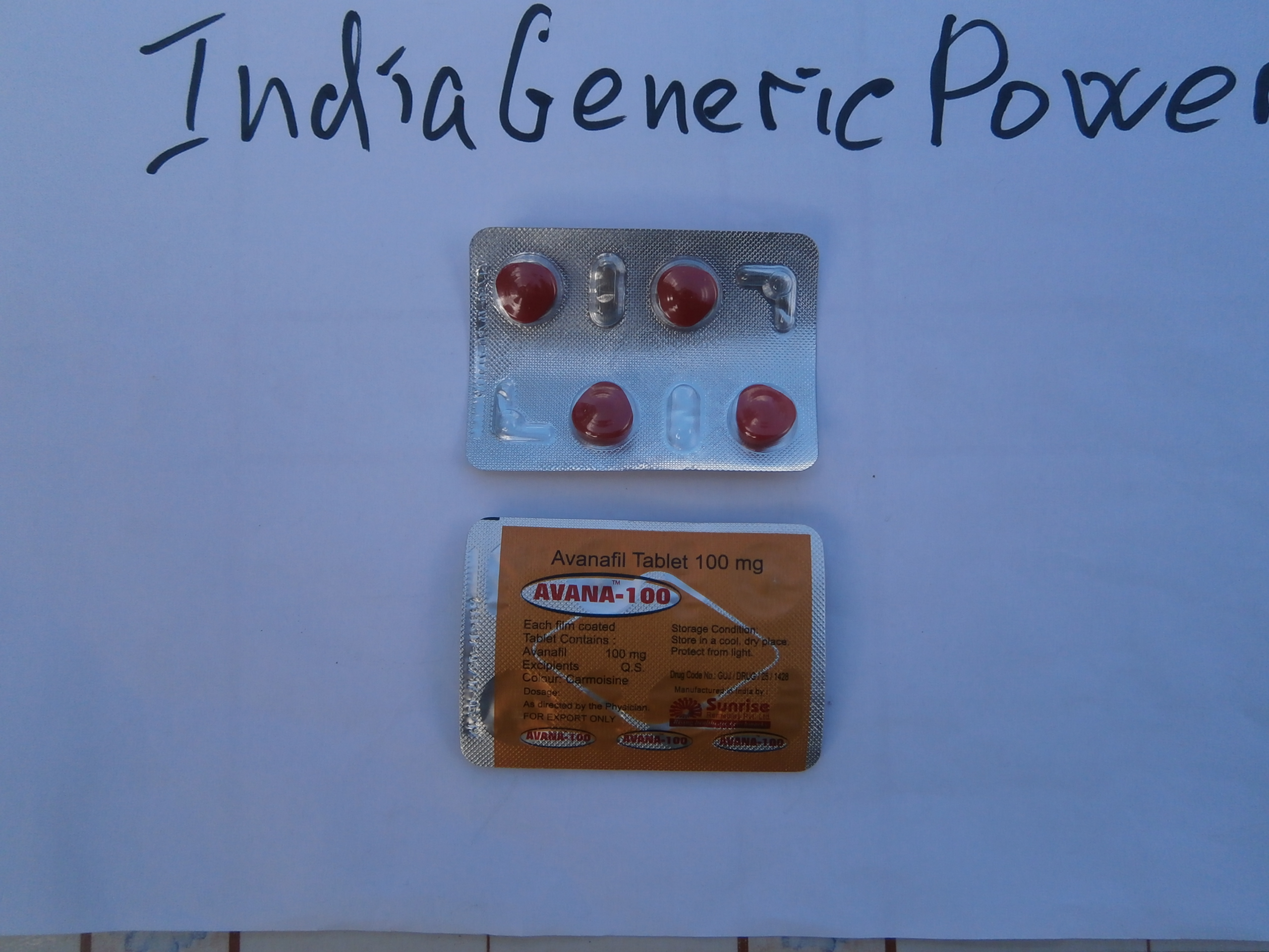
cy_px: 476
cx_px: 634
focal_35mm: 26
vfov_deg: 53.1
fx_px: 953
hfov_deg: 67.3
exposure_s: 1/800
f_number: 2.8
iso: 80
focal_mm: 4.7
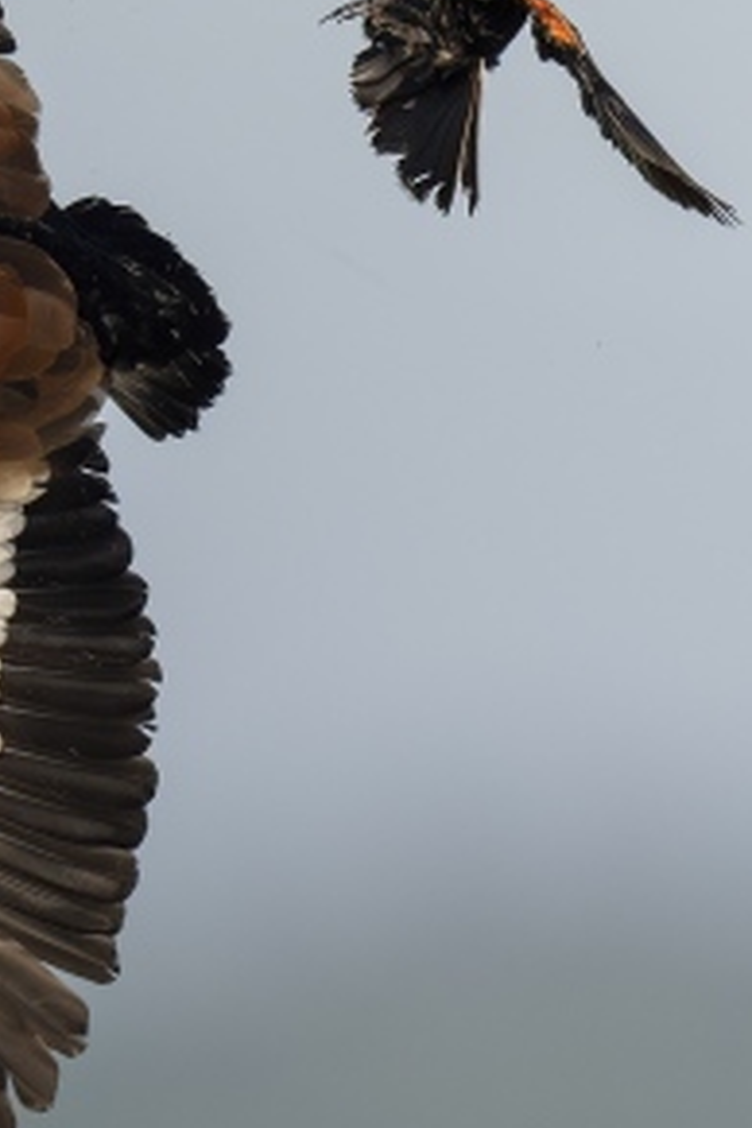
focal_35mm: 2788
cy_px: 310
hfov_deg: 0.5
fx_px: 87351
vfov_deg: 0.7
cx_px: -112
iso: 640
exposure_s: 1/4000
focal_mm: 600
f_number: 4
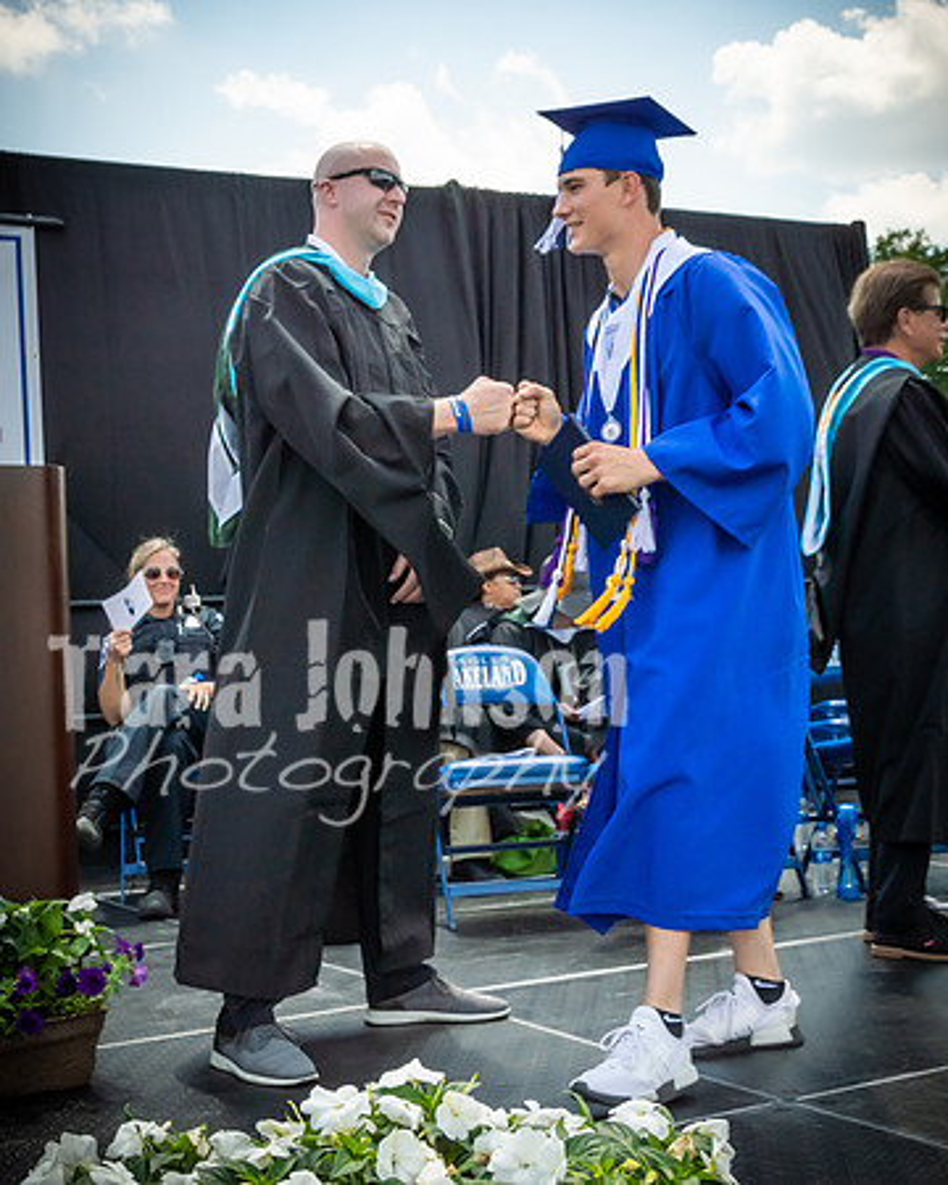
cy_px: 509
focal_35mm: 51
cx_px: 427
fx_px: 1776
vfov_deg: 36.8
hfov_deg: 29.9
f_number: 7.1
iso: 200
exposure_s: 1/800
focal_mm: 19
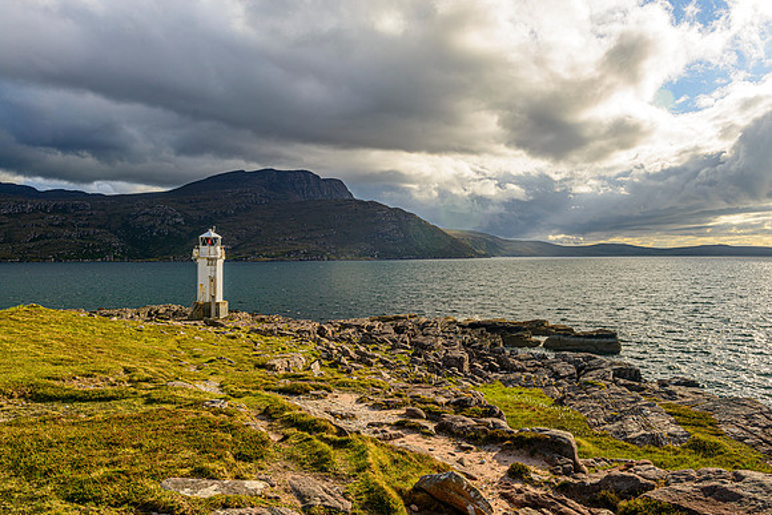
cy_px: 258
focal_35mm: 32
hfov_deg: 58.7
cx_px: 386
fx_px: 686
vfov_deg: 41.1
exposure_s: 1/125
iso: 100
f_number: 8
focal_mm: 32
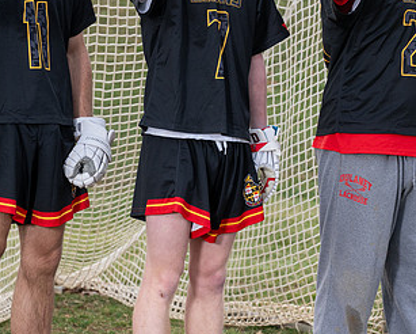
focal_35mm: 245
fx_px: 3018
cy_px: 3
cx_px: 411
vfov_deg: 6.3
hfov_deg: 7.8
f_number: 4.5
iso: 250
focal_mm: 101
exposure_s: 1/200
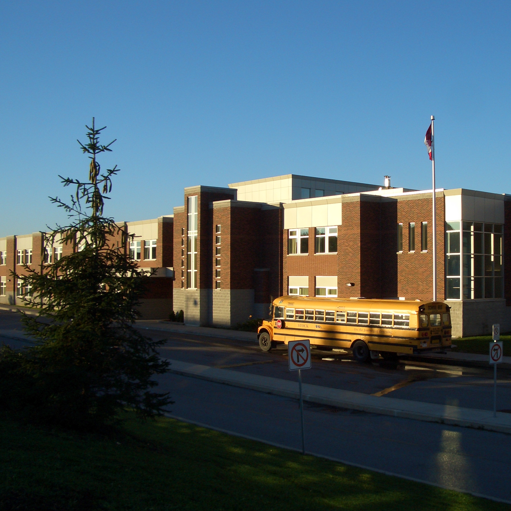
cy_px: 254
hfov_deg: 39.7
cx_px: 328
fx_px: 701
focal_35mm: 42
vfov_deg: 40.0
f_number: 4.3
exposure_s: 1/400
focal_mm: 5.8
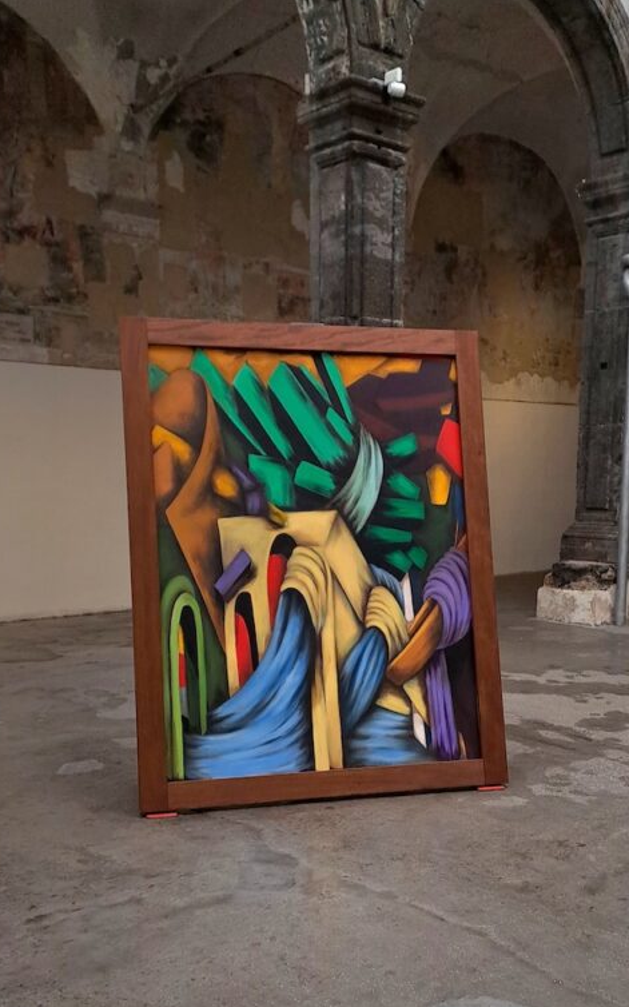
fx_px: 988
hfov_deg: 35.3
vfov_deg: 53.5
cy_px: 616
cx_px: 351
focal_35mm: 36
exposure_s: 1/120
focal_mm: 4.65
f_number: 1.8
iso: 50
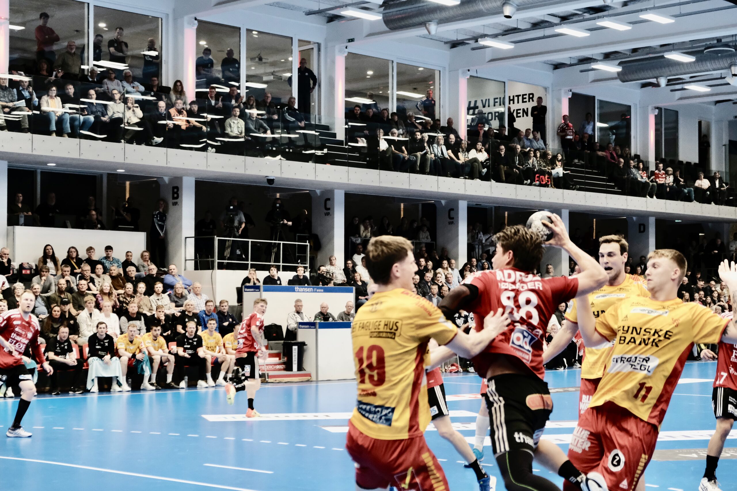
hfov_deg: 30.1
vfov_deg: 20.3
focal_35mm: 67
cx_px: 368
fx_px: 1372
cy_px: 246
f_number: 4
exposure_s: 1/500
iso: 5000
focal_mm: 44.4
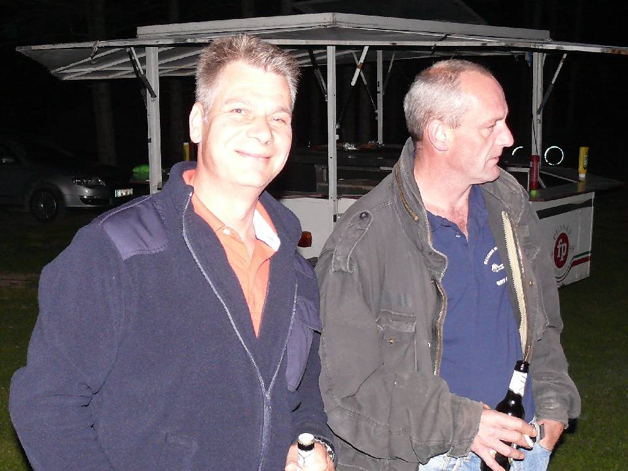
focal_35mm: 35
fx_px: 635
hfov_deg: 52.6
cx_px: 314
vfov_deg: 40.7
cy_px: 236
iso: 250
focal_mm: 7.4
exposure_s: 1/30
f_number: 2.8
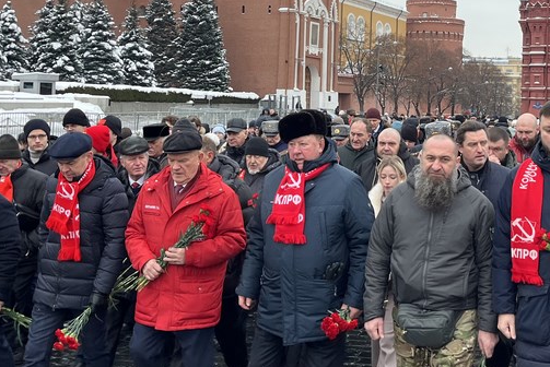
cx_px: 375
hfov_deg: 35.8
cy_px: 84
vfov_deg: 24.3
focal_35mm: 55
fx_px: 841
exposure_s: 1/201
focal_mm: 5.1
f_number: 1.6
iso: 40
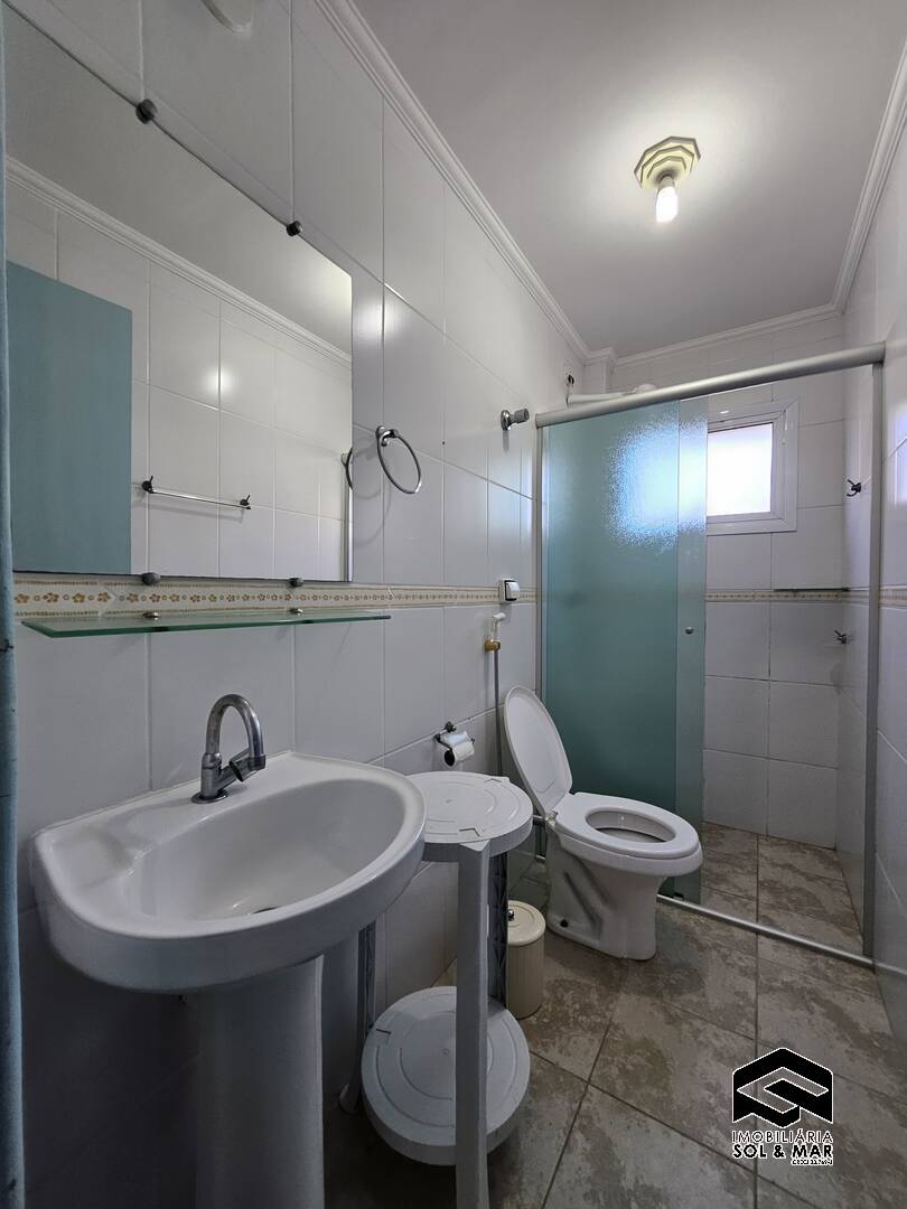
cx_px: 454
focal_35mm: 13
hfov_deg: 89.9
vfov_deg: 106.2
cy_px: 604
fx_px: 454
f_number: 2.2
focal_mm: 1.7
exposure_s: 1/60
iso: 100
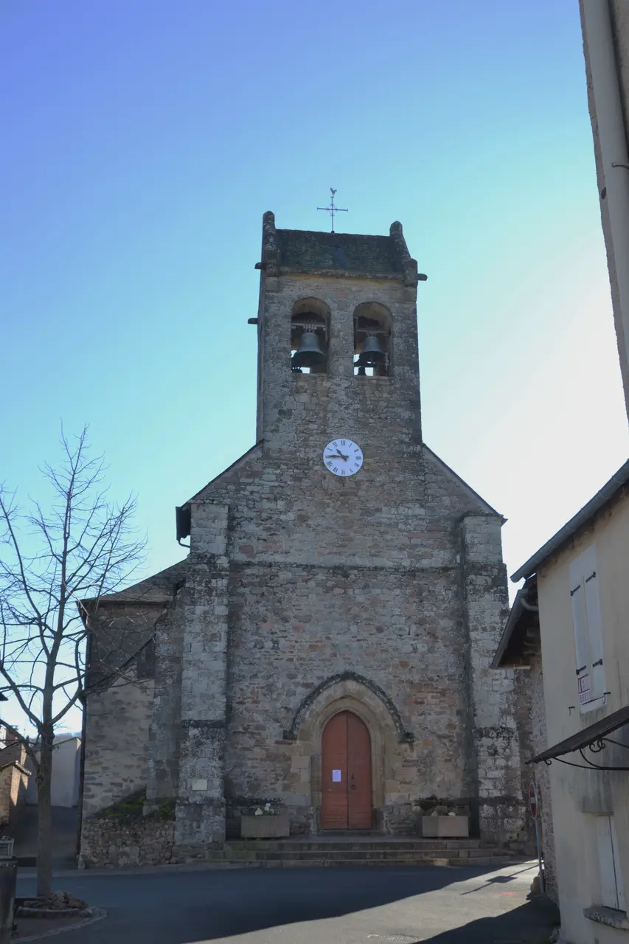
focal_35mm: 38
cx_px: 314
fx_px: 983
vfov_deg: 51.3
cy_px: 472
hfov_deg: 35.5
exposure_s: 1/200
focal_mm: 25
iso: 100
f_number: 7.1
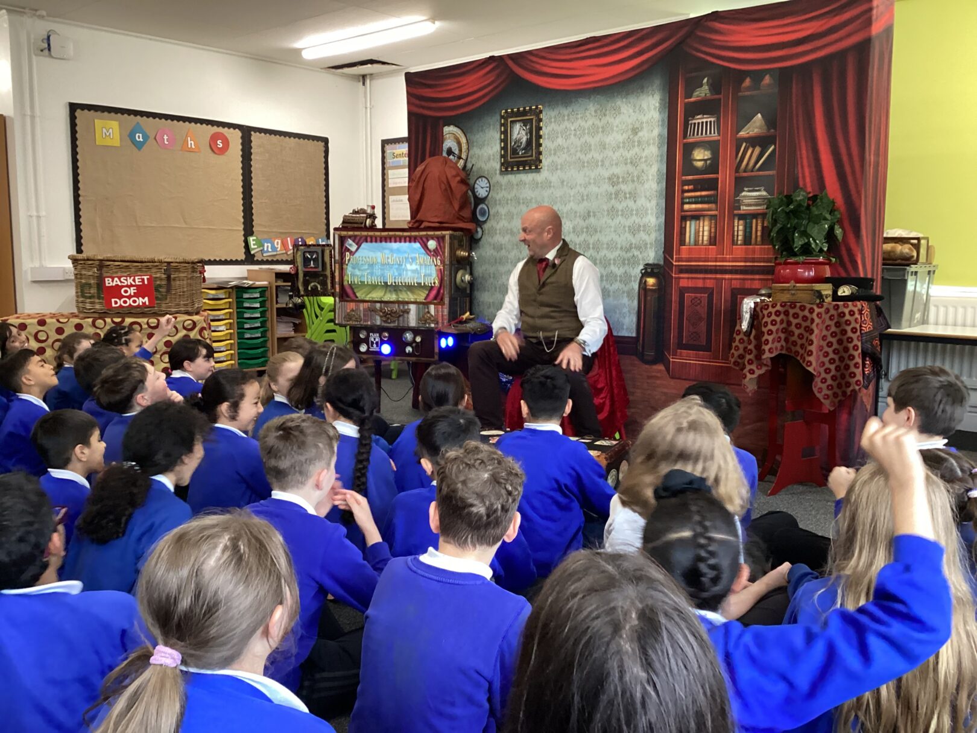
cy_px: 366
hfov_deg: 58.4
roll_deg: +0.0
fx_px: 875
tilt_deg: -8.4
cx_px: 488
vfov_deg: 45.4
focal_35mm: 31
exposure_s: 1/33
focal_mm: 3.3
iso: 250
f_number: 2.4
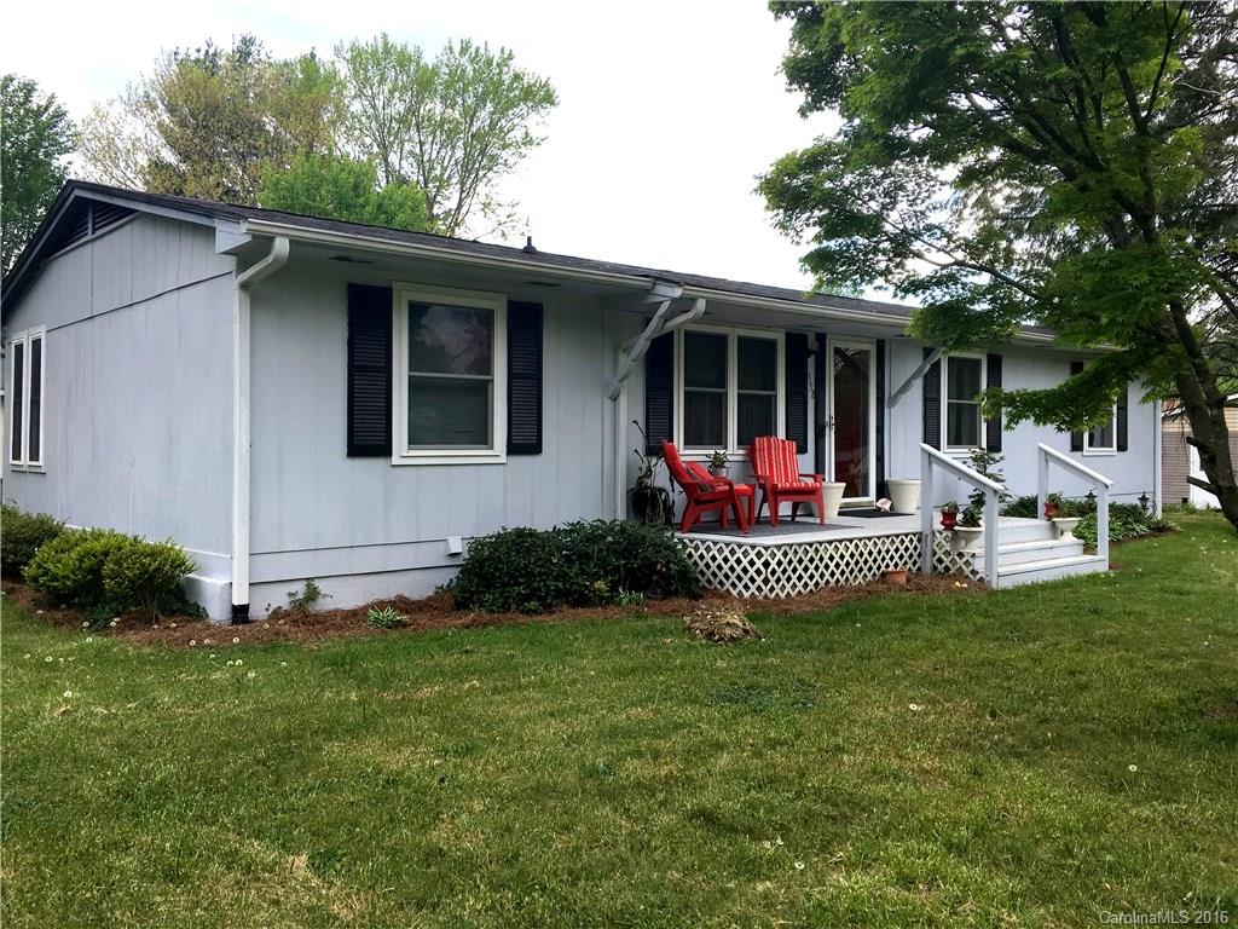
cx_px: 619
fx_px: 1037
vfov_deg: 48.2
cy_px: 464
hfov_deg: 61.7
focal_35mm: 29
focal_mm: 4.15
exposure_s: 1/818
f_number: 2.2
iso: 25
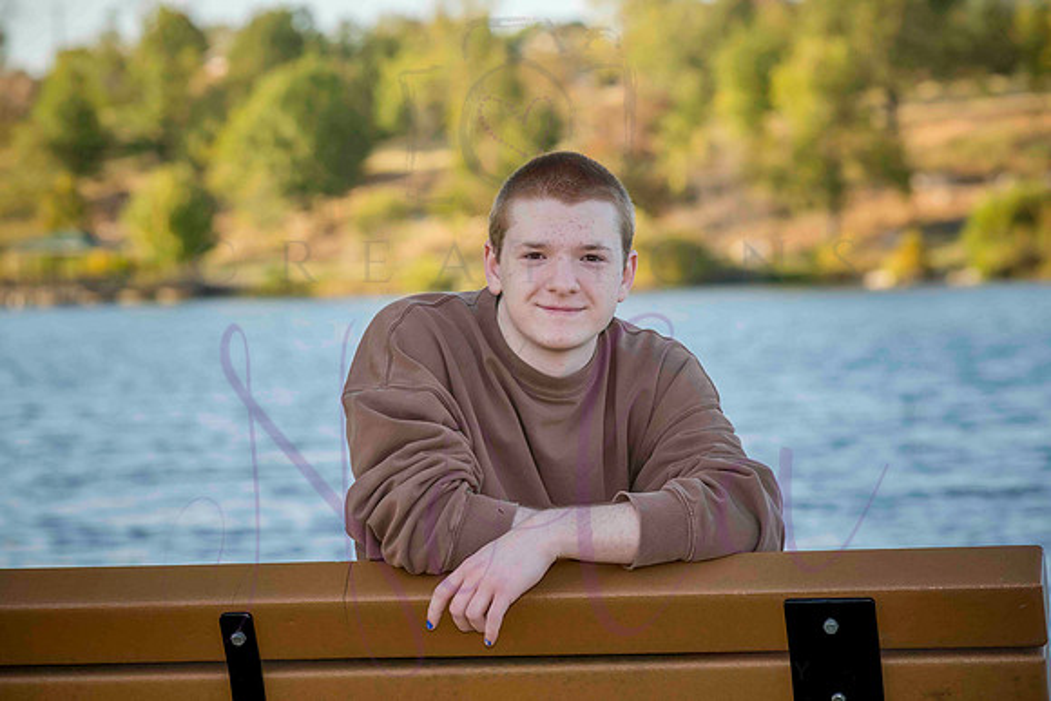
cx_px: 526
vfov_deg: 11.4
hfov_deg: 17.1
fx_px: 3504
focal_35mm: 120
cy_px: 350
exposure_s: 1/640
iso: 400
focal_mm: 120
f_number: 5.6
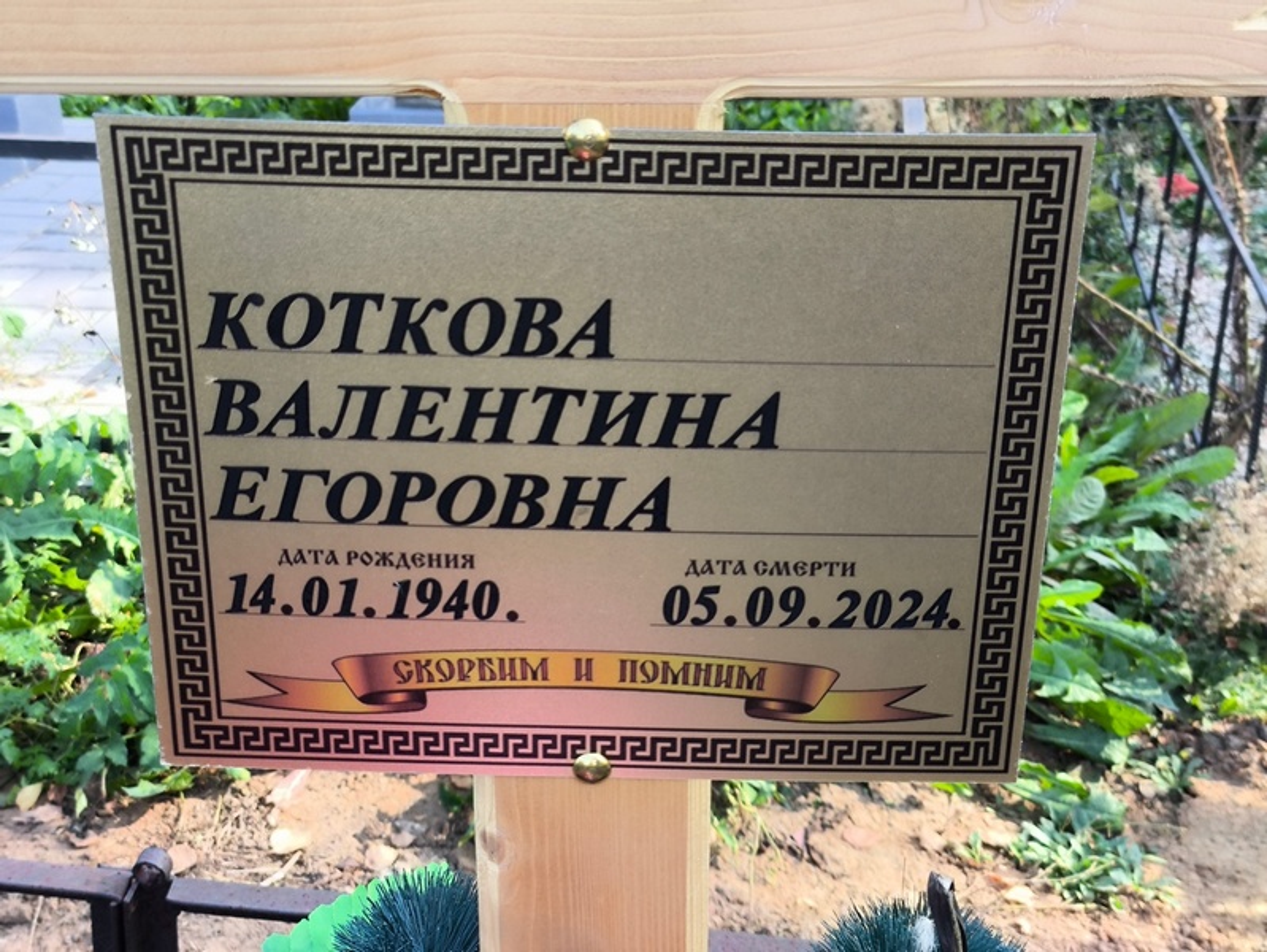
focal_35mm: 50
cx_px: 634
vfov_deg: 29.1
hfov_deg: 38.2
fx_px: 1831
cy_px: 476
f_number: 1.7
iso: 50
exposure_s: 1/145
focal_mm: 4.71
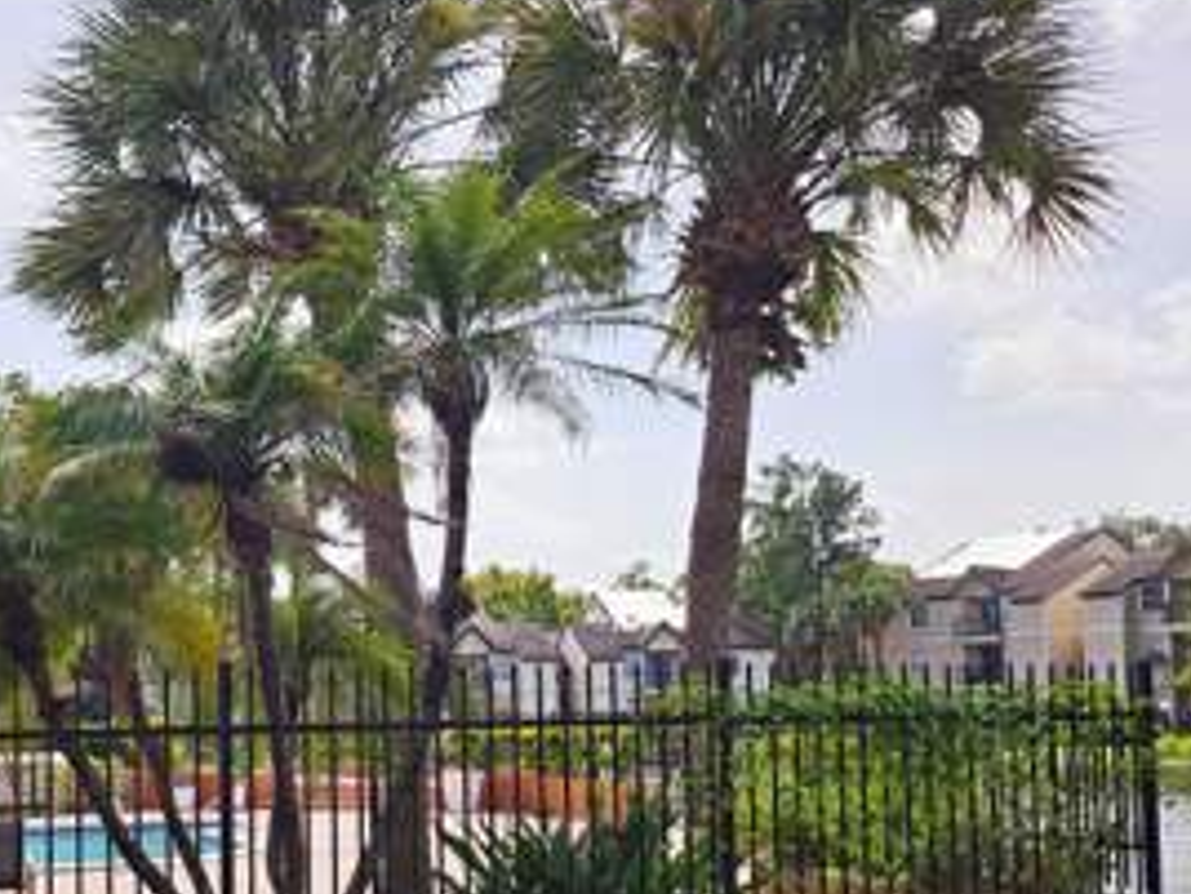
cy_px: 663
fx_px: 1479
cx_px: 271
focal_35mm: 43
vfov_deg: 33.0
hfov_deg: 42.3
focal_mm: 5
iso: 50
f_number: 1.8
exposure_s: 1/5000
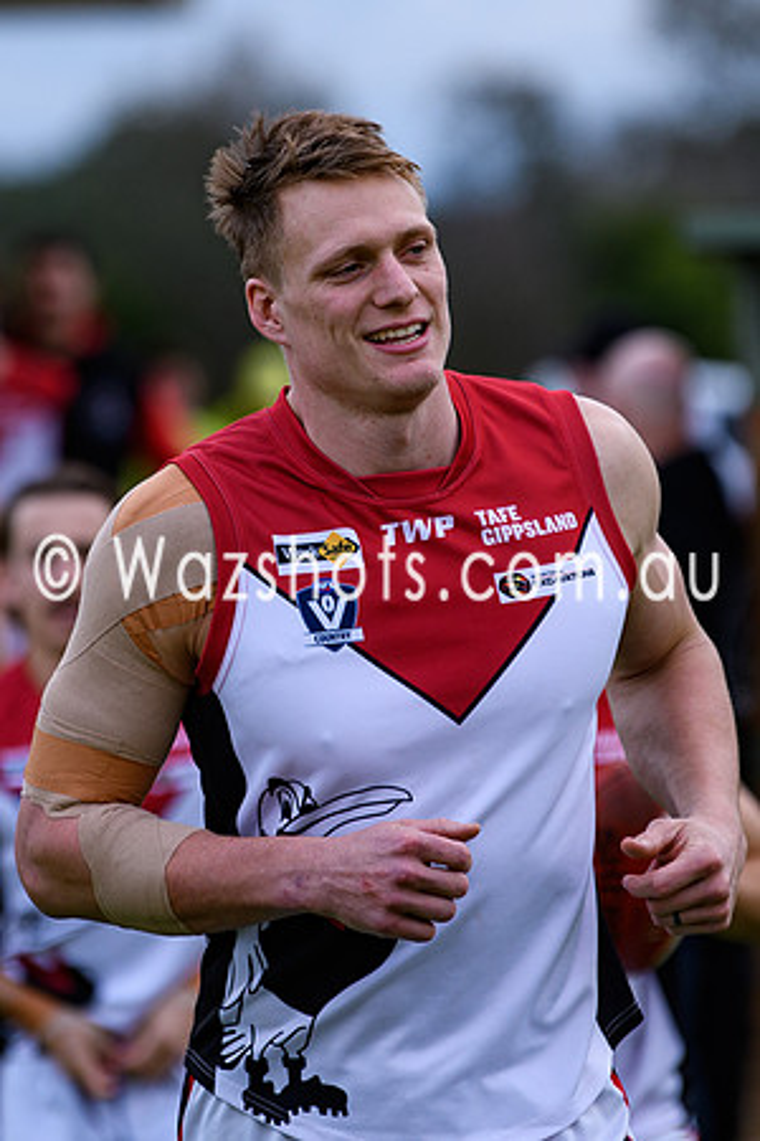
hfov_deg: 2.8
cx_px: 353
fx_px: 15378
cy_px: 444
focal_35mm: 486
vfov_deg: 4.2
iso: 220
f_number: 2.8
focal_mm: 175
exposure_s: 1/1250
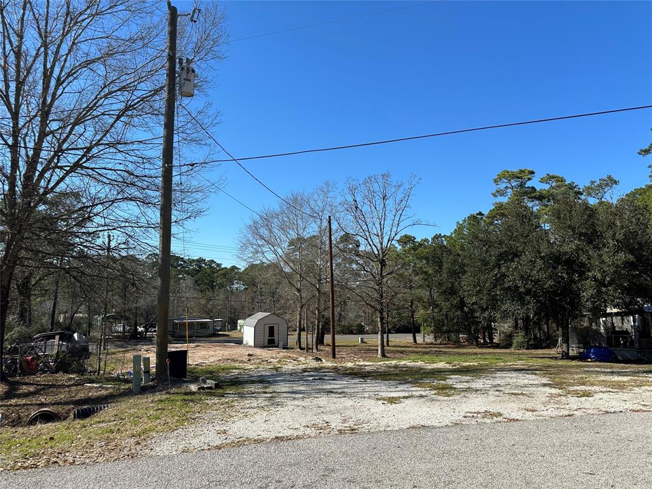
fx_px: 452
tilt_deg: +7.1
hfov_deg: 71.6
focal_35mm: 24
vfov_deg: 56.8
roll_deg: +0.3
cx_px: 326
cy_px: 244
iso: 80
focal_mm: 6.86
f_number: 1.78
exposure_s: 1/4184
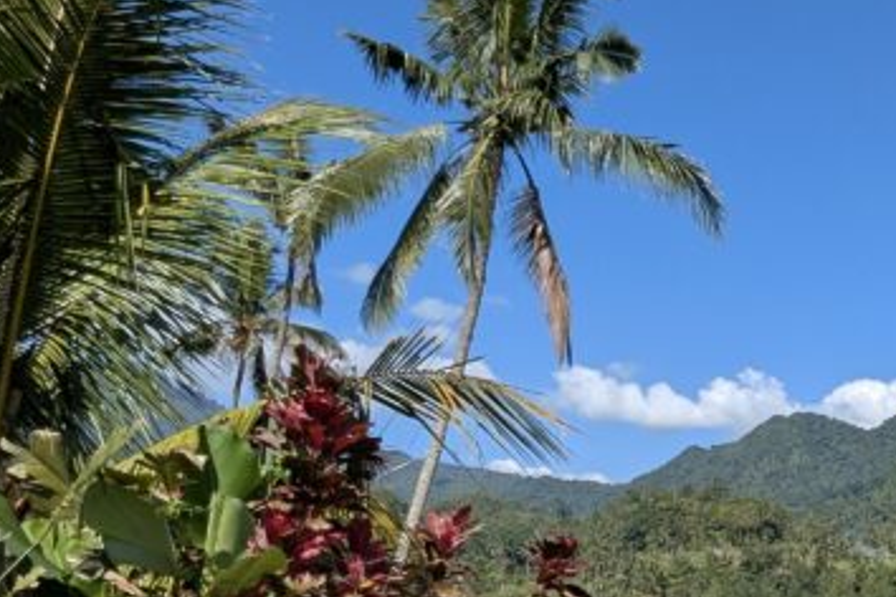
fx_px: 971
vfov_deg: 32.6
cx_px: 914
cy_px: 534
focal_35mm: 39
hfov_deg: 42.2
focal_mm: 1.95
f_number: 2.2
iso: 43
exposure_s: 1/1773
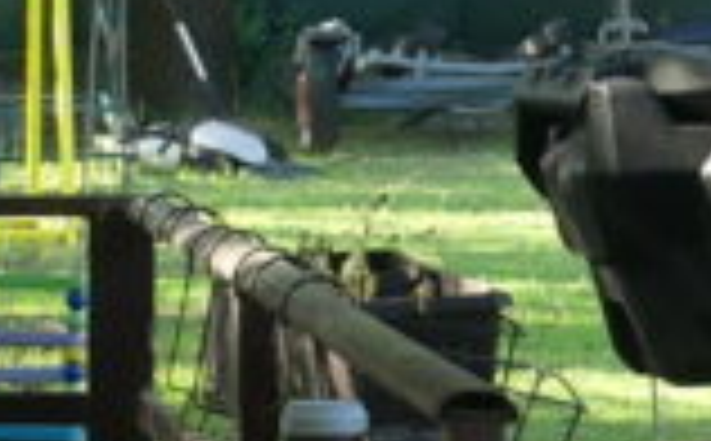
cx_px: 1161
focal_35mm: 372
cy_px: 117
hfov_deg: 5.6
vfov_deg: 3.5
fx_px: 7193
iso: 100
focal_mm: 9.8
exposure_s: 1/80
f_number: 2.8
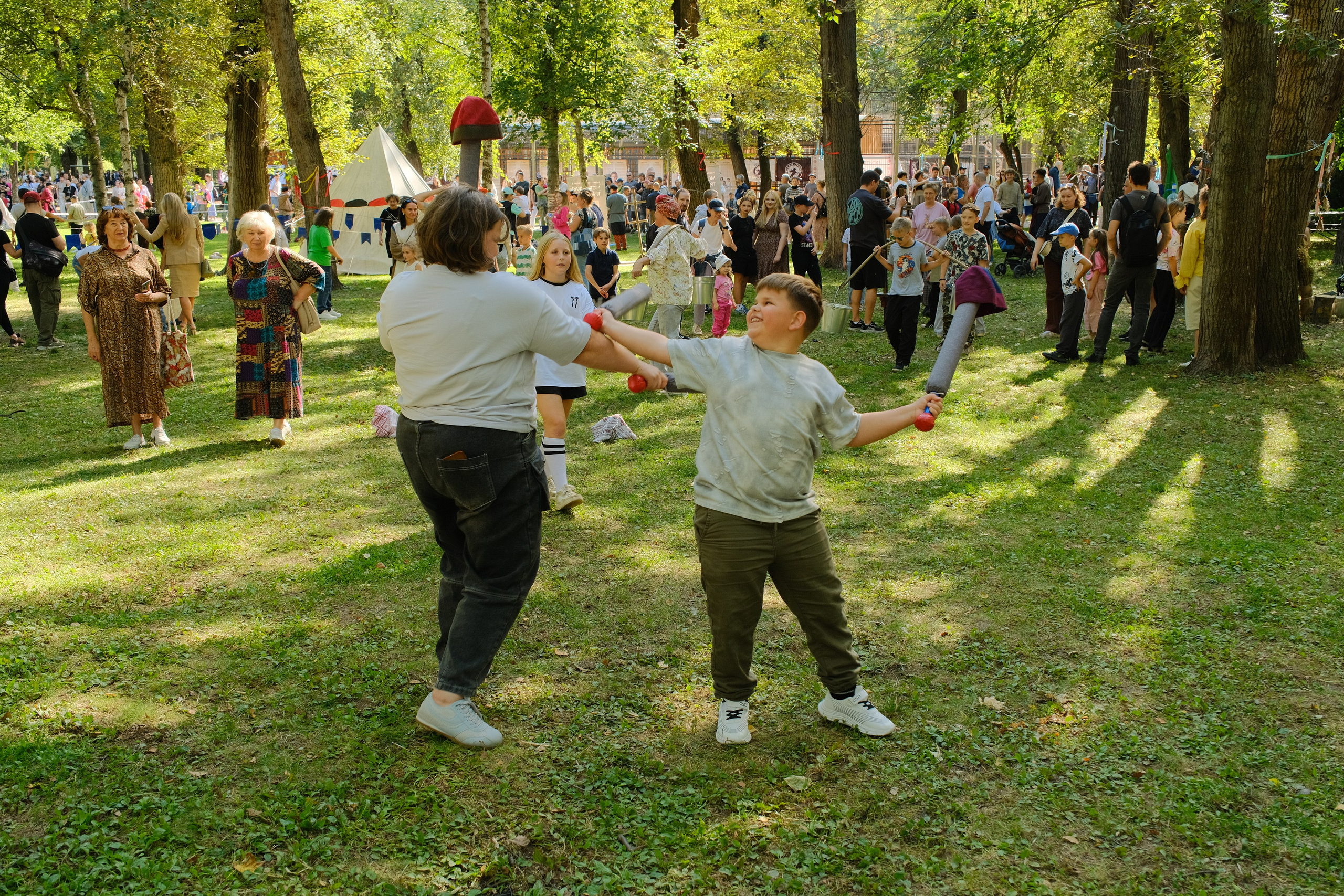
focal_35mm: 37
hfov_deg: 51.9
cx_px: 672
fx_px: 1381
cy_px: 448
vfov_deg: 35.9
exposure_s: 1/200
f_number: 4.5
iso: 640
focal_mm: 24.5
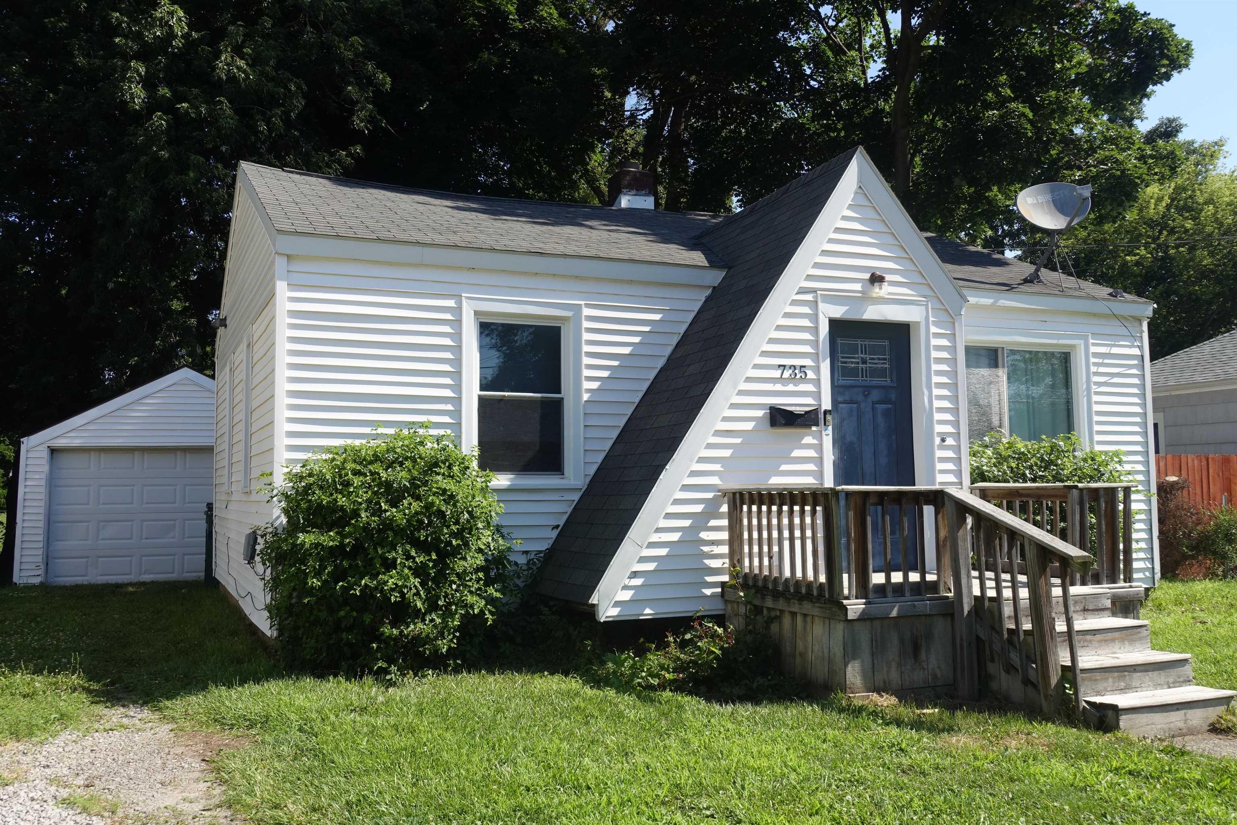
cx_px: 618
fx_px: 1065
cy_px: 412
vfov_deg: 42.3
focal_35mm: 31
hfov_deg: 60.3
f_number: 5.6
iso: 125
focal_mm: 11.45
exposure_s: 1/400
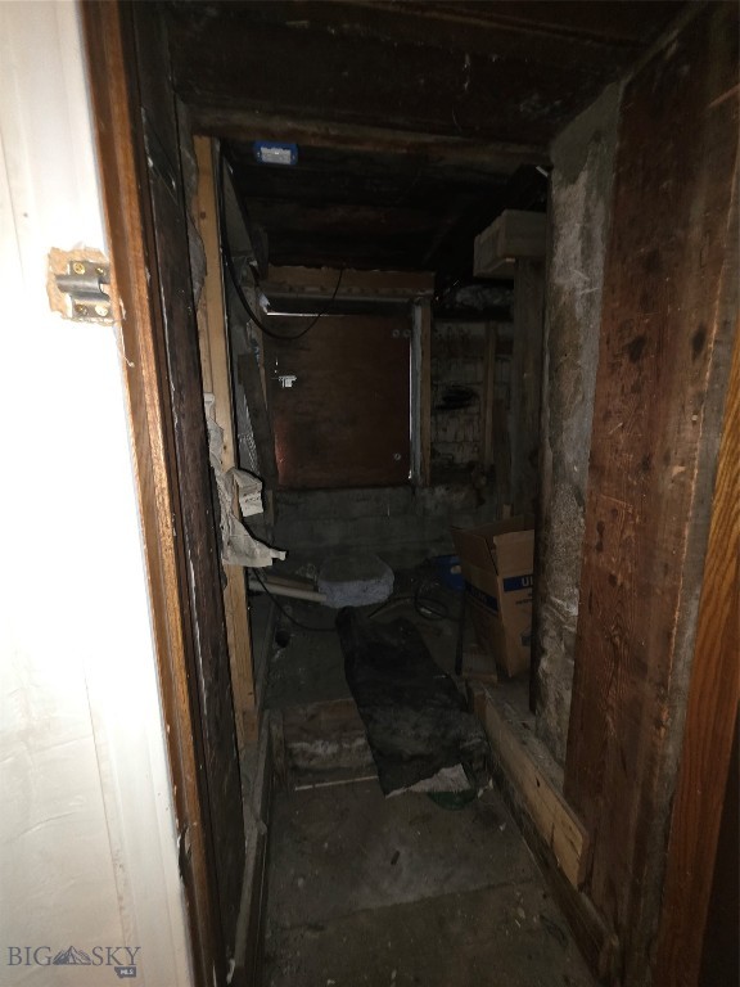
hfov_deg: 89.9
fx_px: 371
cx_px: 370
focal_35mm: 13
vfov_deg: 106.2
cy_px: 494
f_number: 1.9
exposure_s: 1/9.99
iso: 2500
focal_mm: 2.2
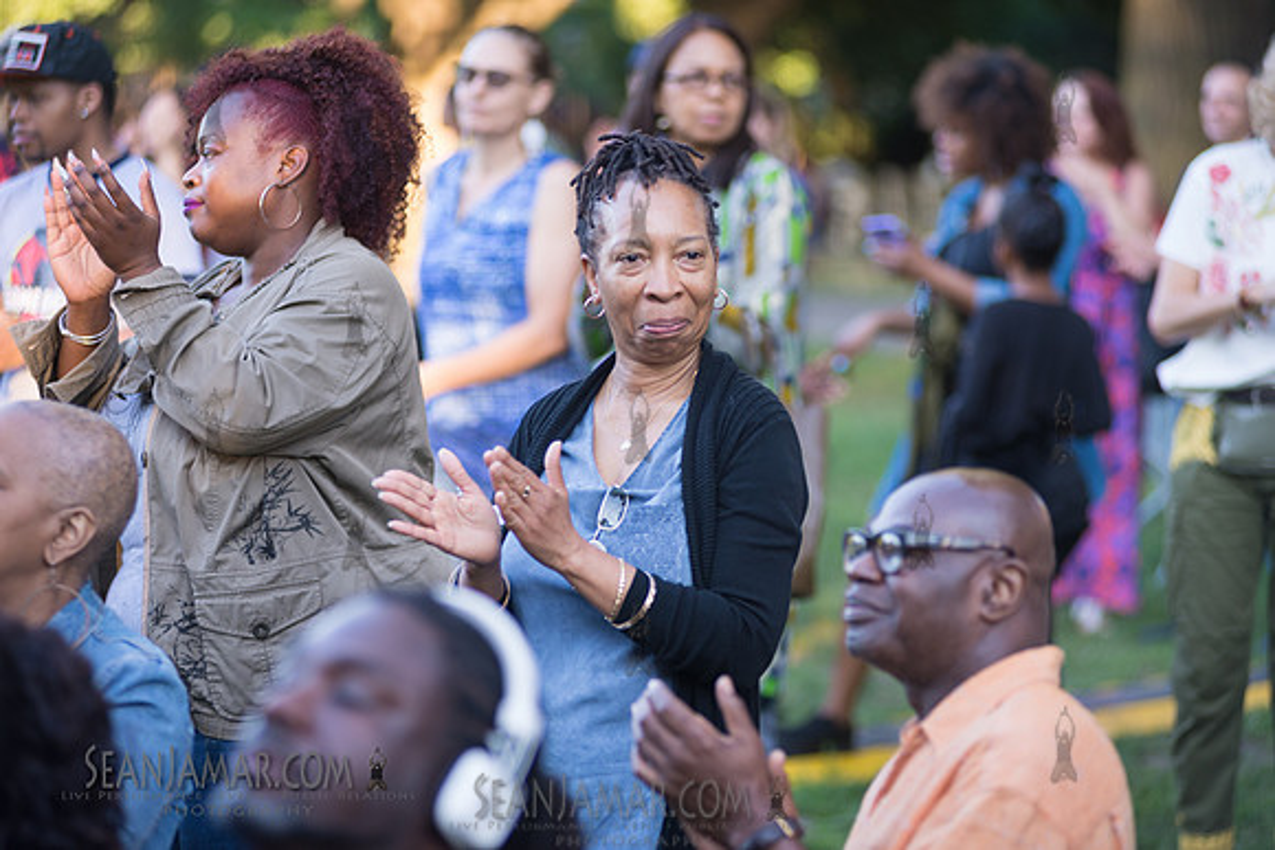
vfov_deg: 10.2
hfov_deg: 15.2
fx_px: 4782
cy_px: 425
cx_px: 638
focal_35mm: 135
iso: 400
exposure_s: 1/200
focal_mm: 135
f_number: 3.2
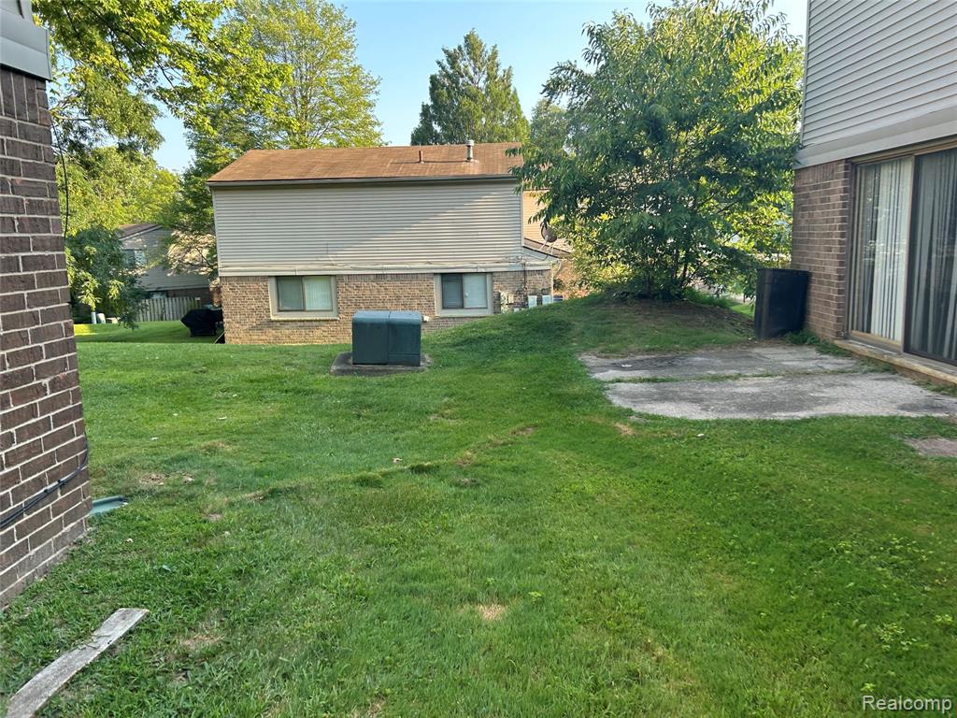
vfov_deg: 53.1
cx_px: 478
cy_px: 359
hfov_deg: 67.3
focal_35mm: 26
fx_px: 719
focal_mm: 5.7
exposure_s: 1/289
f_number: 1.5
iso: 40
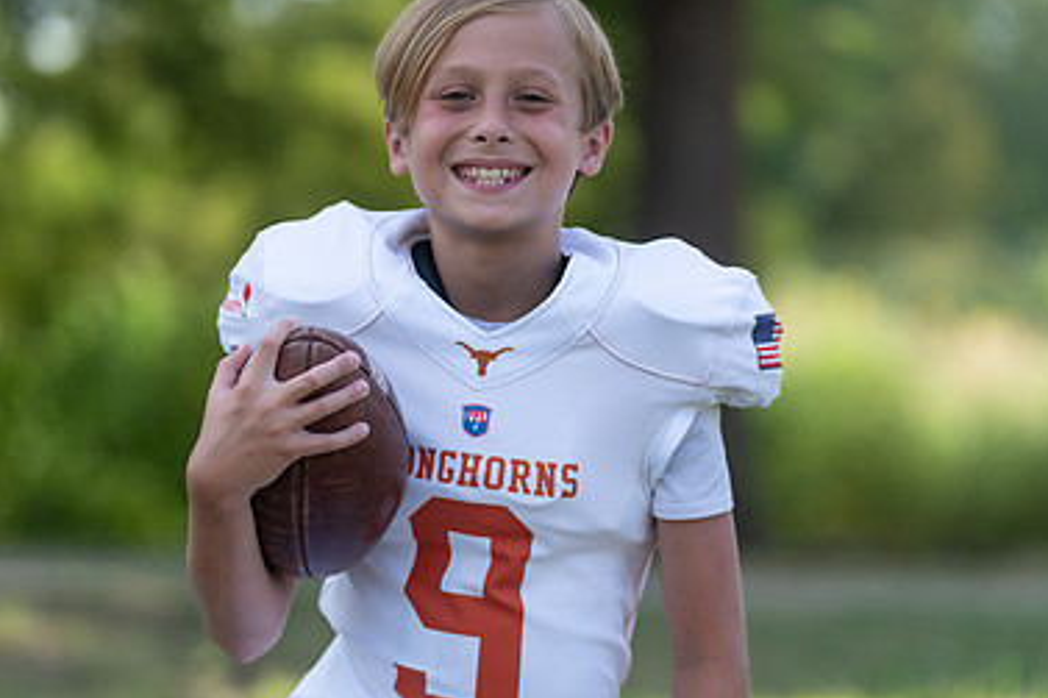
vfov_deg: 6.5
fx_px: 6139
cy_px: 349
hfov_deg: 9.8
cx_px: 492
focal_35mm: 211
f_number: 2.8
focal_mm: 137
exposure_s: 1/400
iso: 100
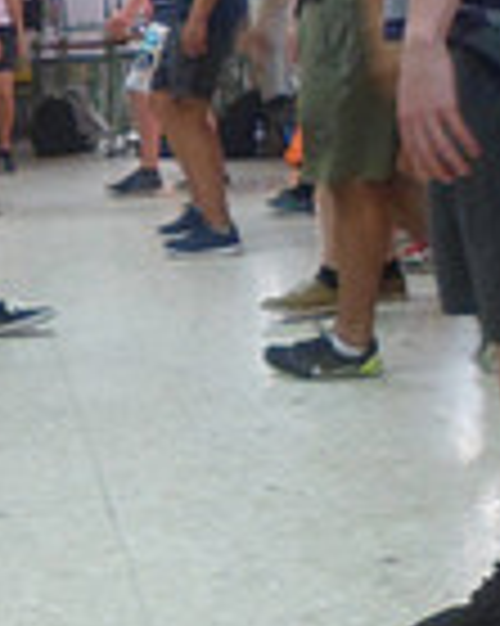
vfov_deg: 22.7
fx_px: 1518
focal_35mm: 82
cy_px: 68
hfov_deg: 18.2
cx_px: -2
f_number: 3.3
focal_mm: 4.9
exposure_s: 1/45
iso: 320
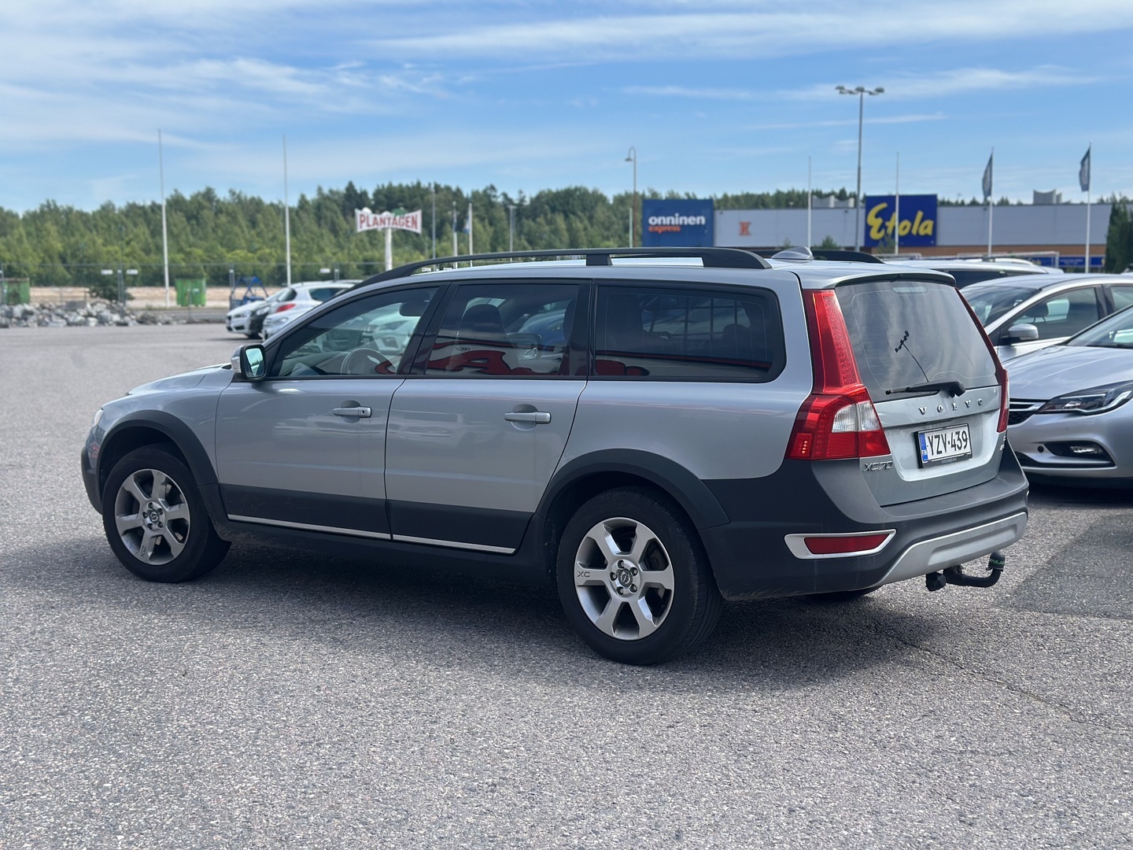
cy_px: 425
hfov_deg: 39.7
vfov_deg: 30.3
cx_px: 566
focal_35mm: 48
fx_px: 1571
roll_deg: +0.3
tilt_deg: -5.3
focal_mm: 6.86
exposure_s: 1/3597
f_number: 1.78
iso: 100
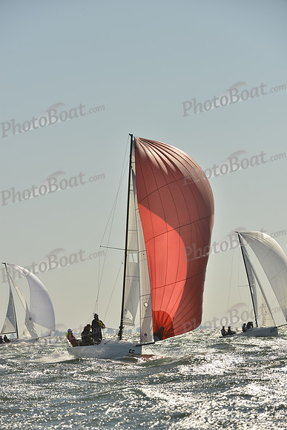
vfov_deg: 9.8
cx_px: 144
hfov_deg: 6.5
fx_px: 2510
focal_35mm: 210
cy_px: 215
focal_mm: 210
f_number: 9
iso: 280
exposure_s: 1/1600
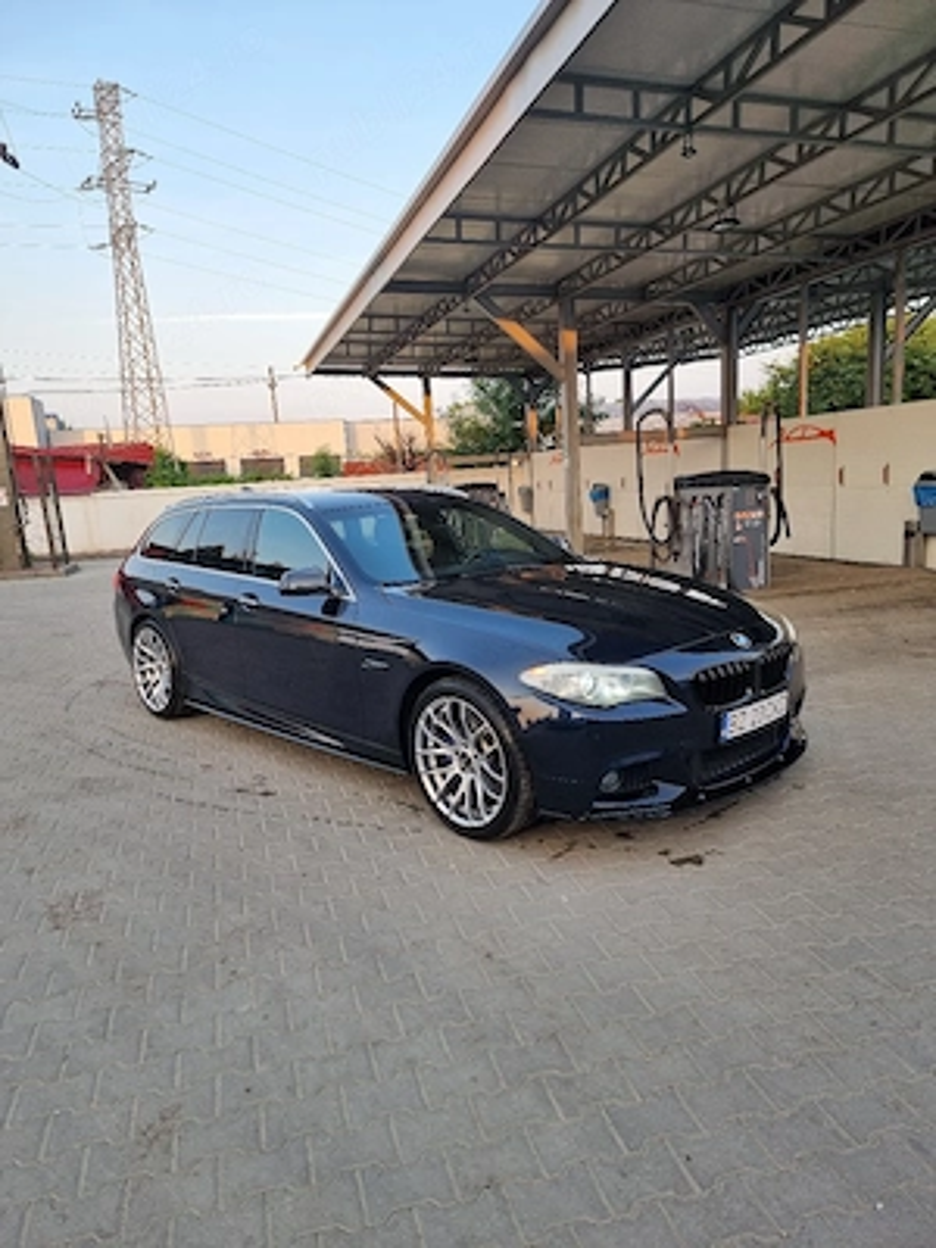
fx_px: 865
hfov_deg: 56.8
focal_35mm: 24
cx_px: 468
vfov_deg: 71.6
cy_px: 624
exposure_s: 1/100
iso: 50
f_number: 1.8
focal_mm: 6.7
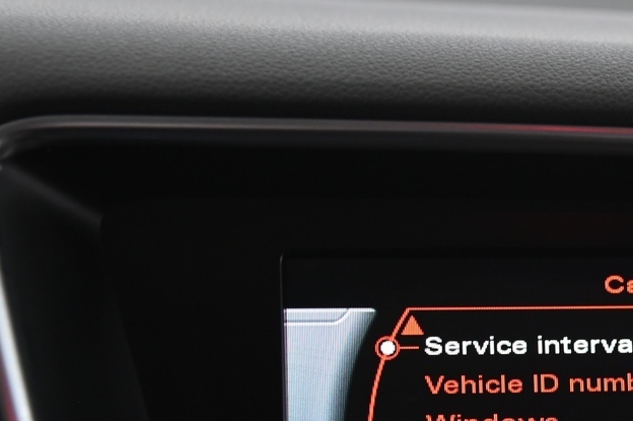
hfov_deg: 16.0
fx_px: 2196
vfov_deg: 10.8
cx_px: 674
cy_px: 505
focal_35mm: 125
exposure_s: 1/15
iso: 1000
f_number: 4
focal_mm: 48
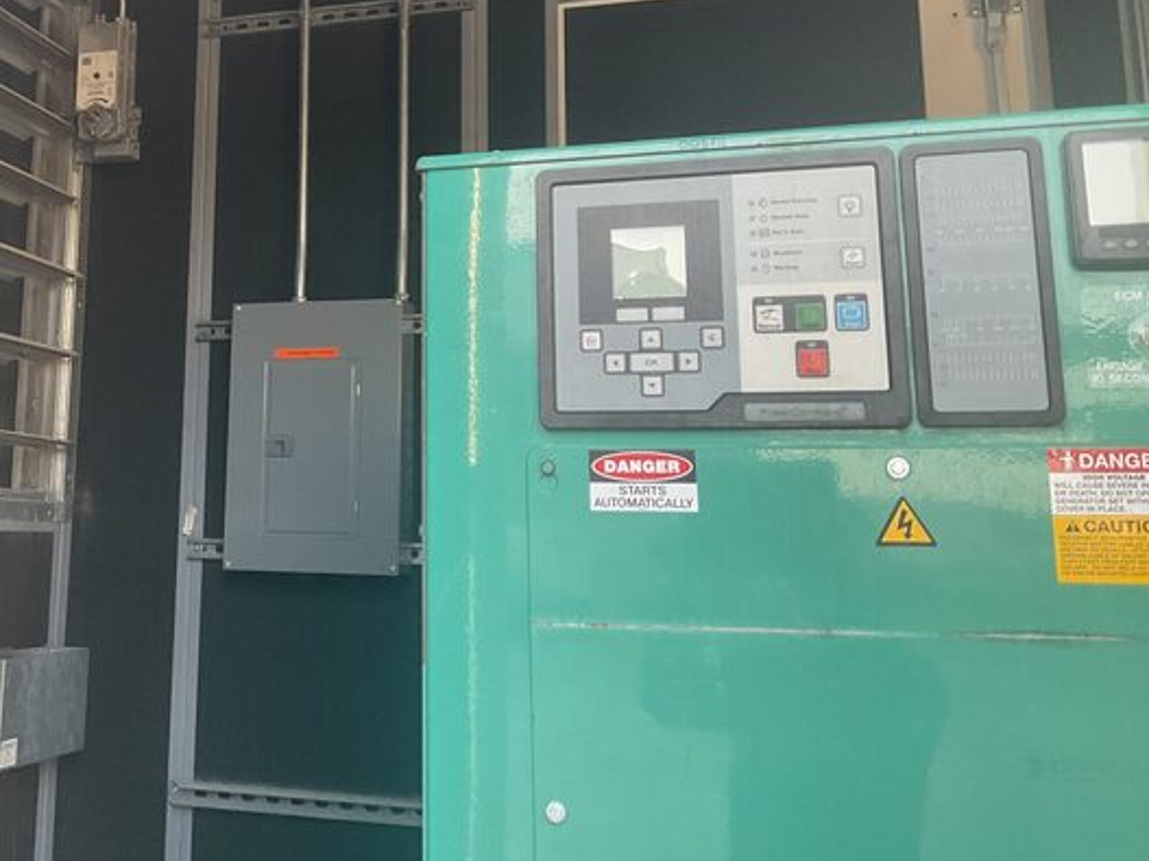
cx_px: 314
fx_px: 1460
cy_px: 231
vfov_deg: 32.3
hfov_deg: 41.9
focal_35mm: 44
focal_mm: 3
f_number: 1.8
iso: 64
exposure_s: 1/120
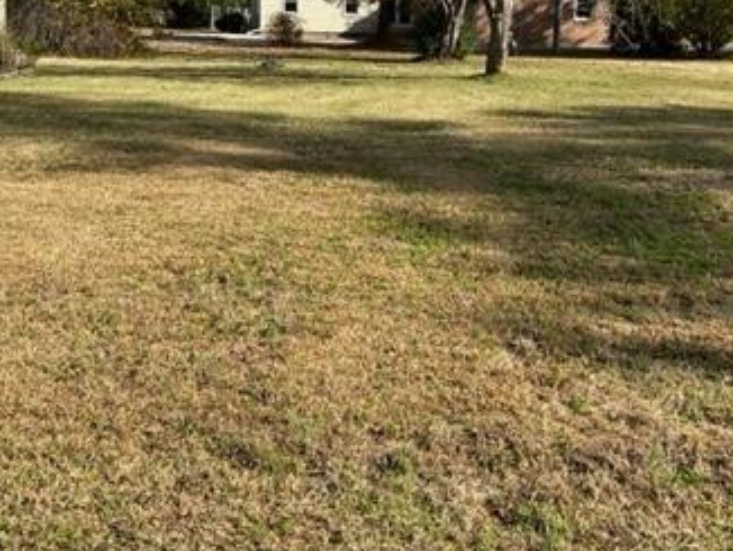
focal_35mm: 51
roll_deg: +0.2
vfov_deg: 27.9
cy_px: 99
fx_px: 1081
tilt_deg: -5.1
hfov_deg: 37.5
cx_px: 362
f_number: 1.5
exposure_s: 1/2632
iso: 50
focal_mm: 5.7
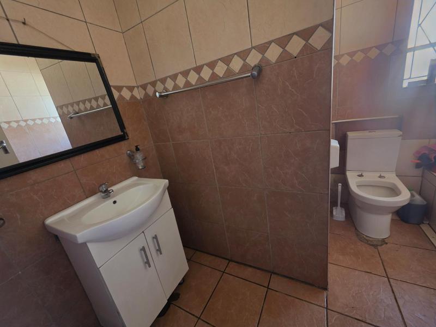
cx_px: 218
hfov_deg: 106.2
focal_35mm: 13
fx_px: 164
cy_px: 164
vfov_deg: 89.9
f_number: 1.9
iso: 500
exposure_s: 1/50.3
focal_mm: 2.2
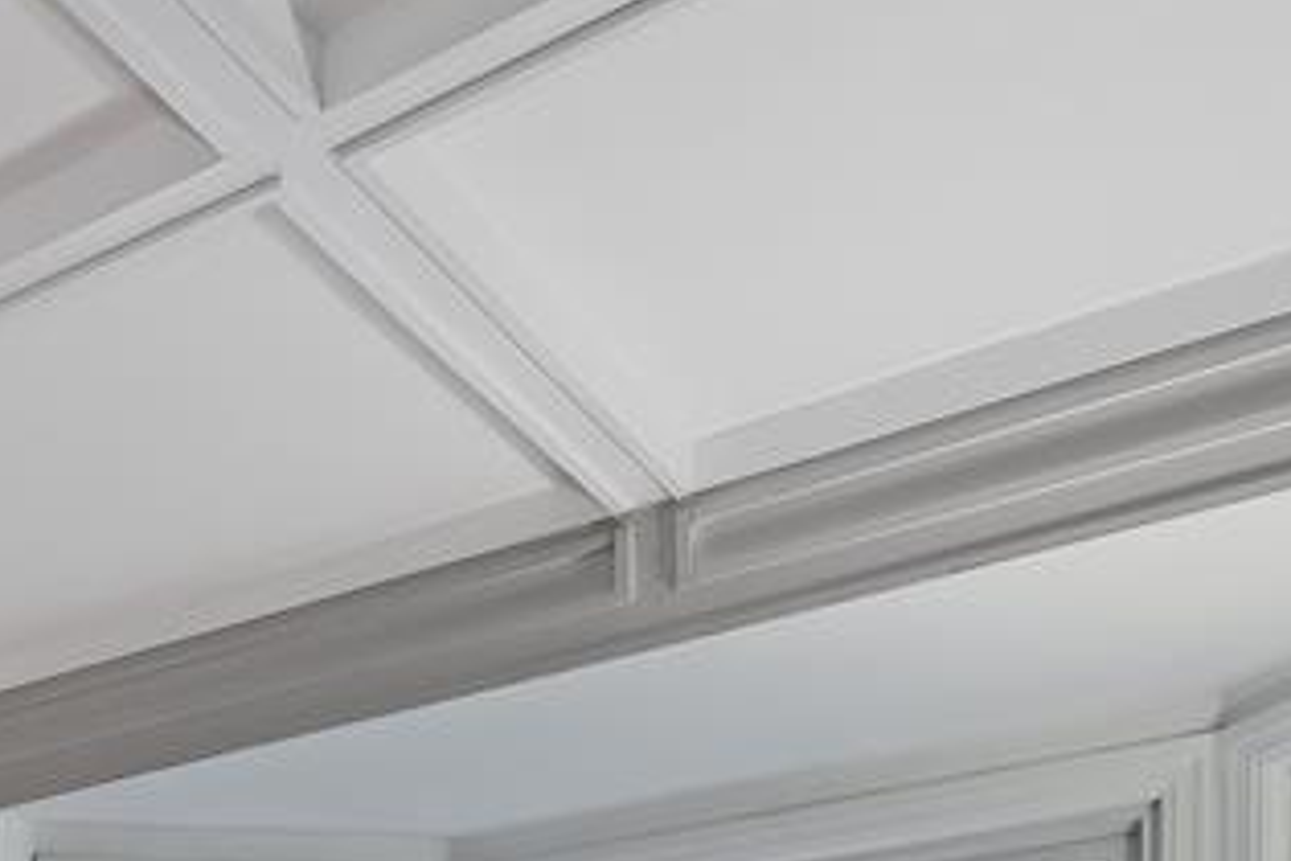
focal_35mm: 52
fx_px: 1865
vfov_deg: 21.2
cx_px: -336
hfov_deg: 30.9
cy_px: 1351
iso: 800
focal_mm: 16
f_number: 7.1
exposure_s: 1/15
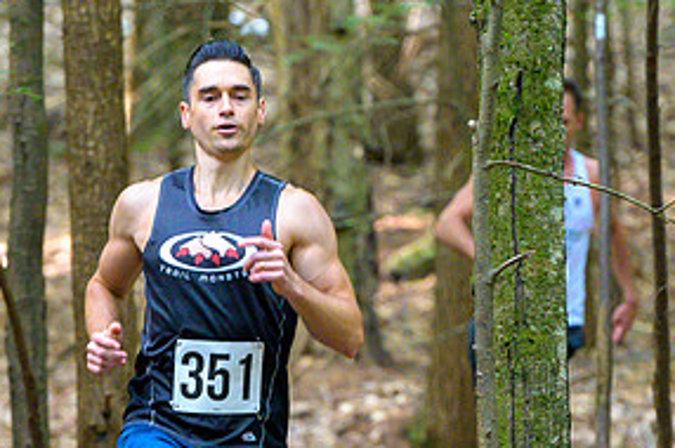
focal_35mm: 470
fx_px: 8802
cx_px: 419
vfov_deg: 2.9
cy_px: 252
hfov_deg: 4.4
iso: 8000
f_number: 4
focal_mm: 190
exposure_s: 1/320
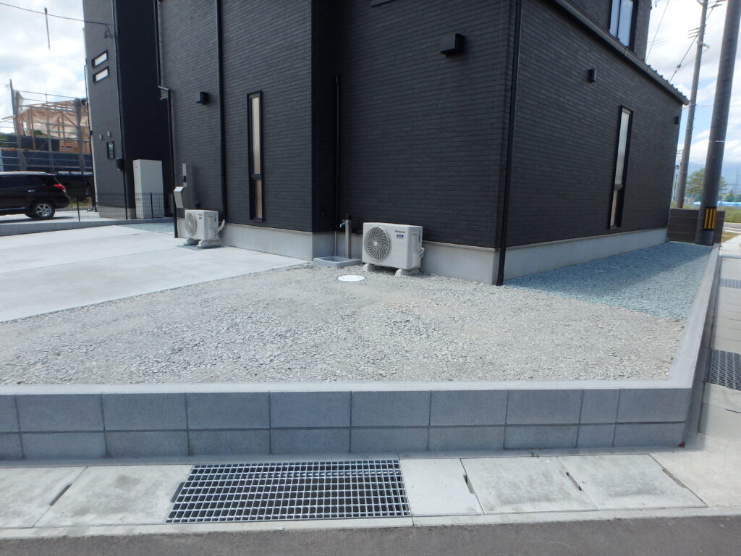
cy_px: 278
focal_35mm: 21
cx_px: 370
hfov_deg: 79.0
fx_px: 450
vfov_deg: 63.4
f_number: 3.5
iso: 125
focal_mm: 3.7
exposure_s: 1/800
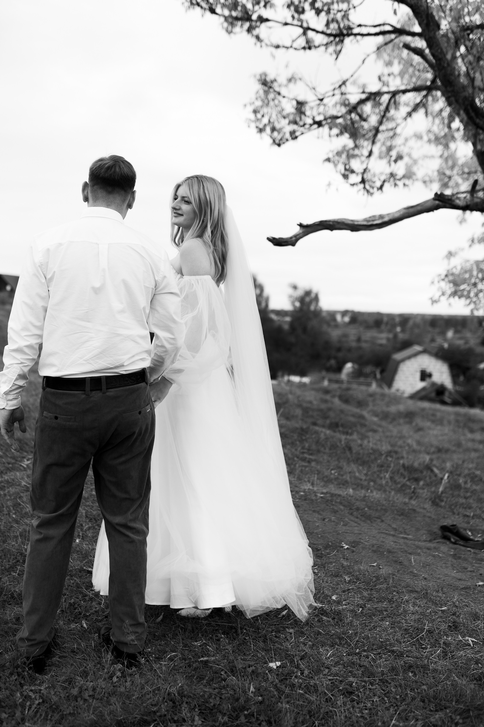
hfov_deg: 37.9
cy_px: 364
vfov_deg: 54.4
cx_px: 242
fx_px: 706
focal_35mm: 35
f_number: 2
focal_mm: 35
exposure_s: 1/640
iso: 64
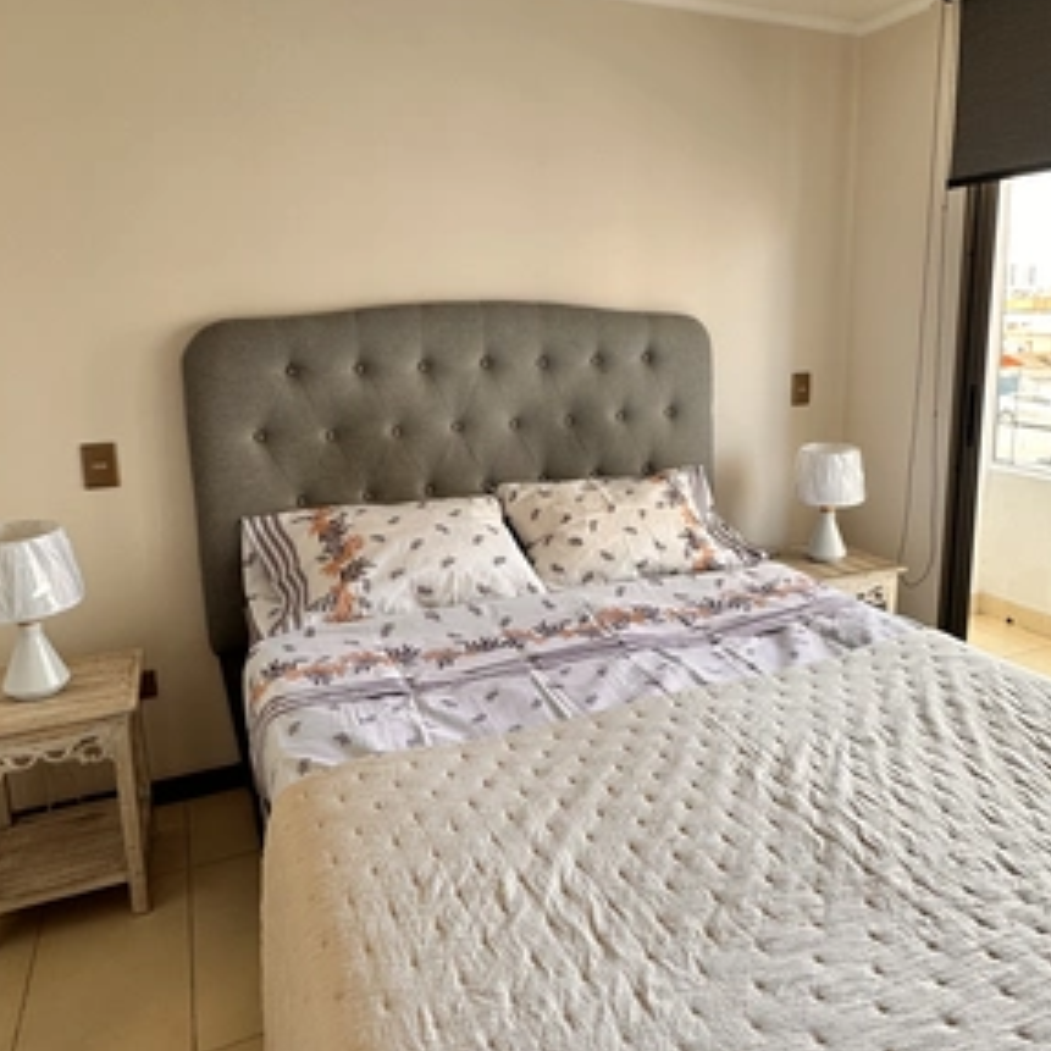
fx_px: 653
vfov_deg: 77.5
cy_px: 472
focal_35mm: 19
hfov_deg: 77.5
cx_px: 579
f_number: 2.2
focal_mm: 2.22
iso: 50
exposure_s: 1/100
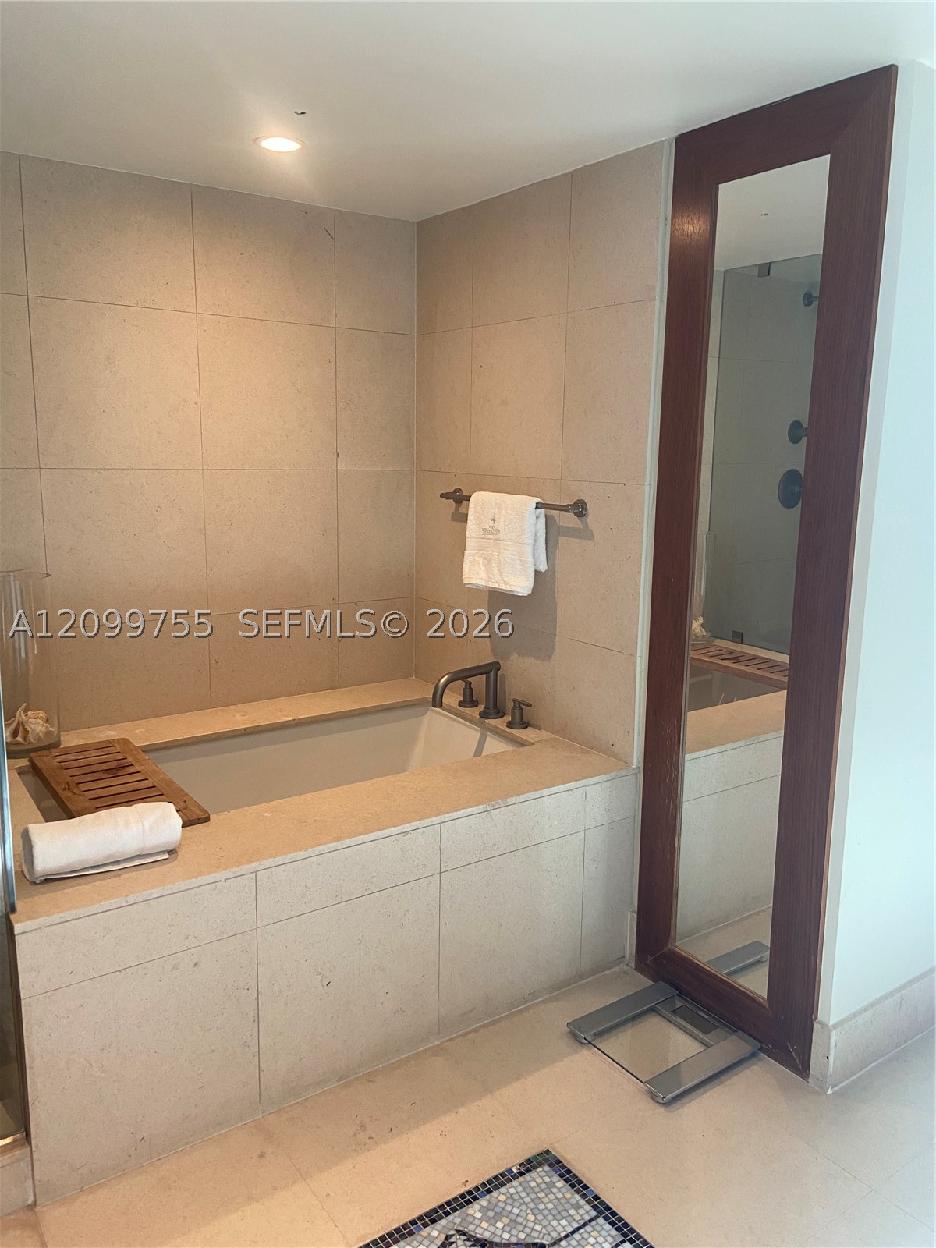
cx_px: 468
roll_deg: +0.1
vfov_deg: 67.3
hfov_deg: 53.1
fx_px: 937
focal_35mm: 26
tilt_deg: -9.2
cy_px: 624
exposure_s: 1/60
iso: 100
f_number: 1.8
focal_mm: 4.25
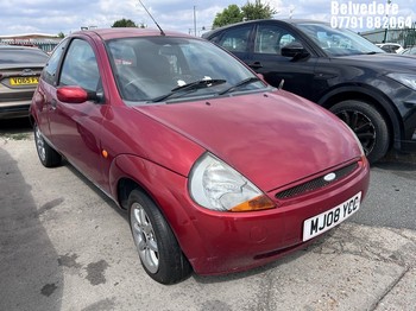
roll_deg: +1.3
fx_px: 312
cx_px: 208
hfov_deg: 67.3
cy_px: 156
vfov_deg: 53.0
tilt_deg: -18.2
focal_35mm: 26
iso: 50
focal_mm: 5.7
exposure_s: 1/2571
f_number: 1.5
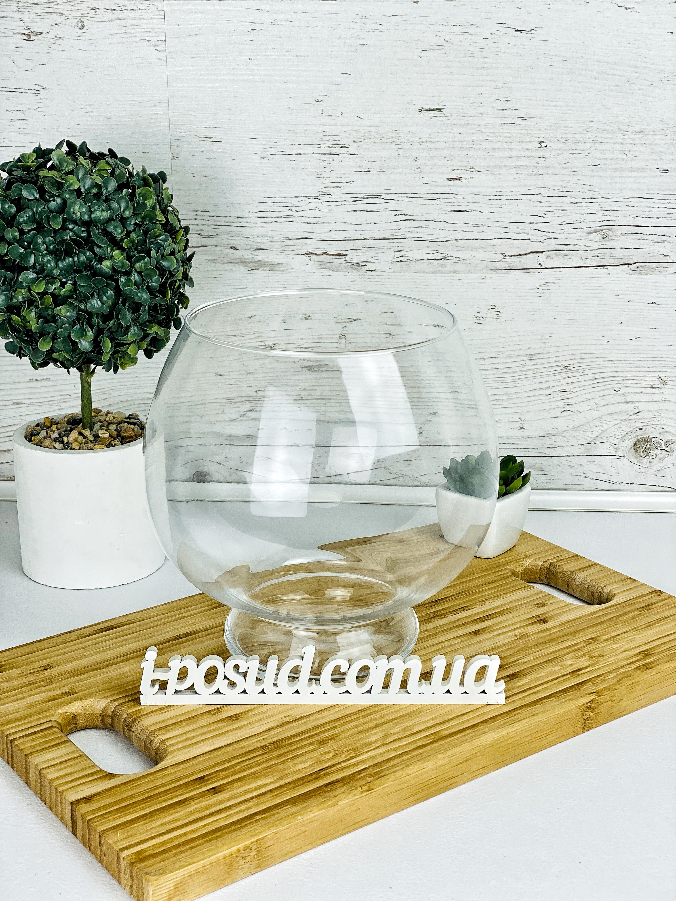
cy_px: 450
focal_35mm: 52
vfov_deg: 36.8
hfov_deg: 28.0
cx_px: 338
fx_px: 1354
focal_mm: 6
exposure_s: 1/236
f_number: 2
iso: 20
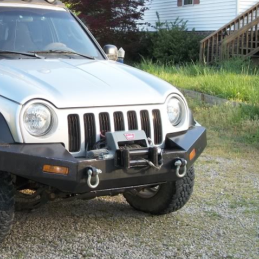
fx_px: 626
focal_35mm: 74
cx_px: 46
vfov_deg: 23.3
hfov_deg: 23.0
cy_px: 115
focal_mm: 8.8
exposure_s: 1/125
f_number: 3.6
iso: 80
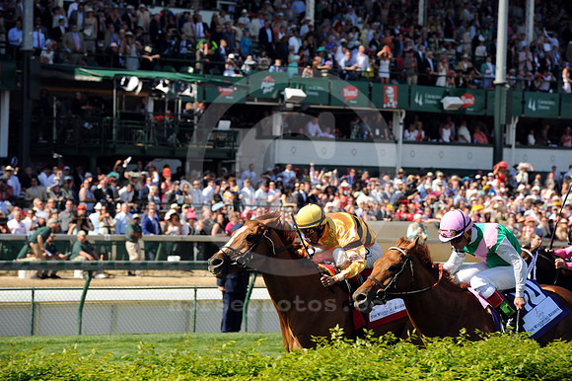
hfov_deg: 10.3
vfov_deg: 6.9
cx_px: 286
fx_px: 3176
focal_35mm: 200
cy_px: 190
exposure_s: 1/1600
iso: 1000
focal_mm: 200
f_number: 8
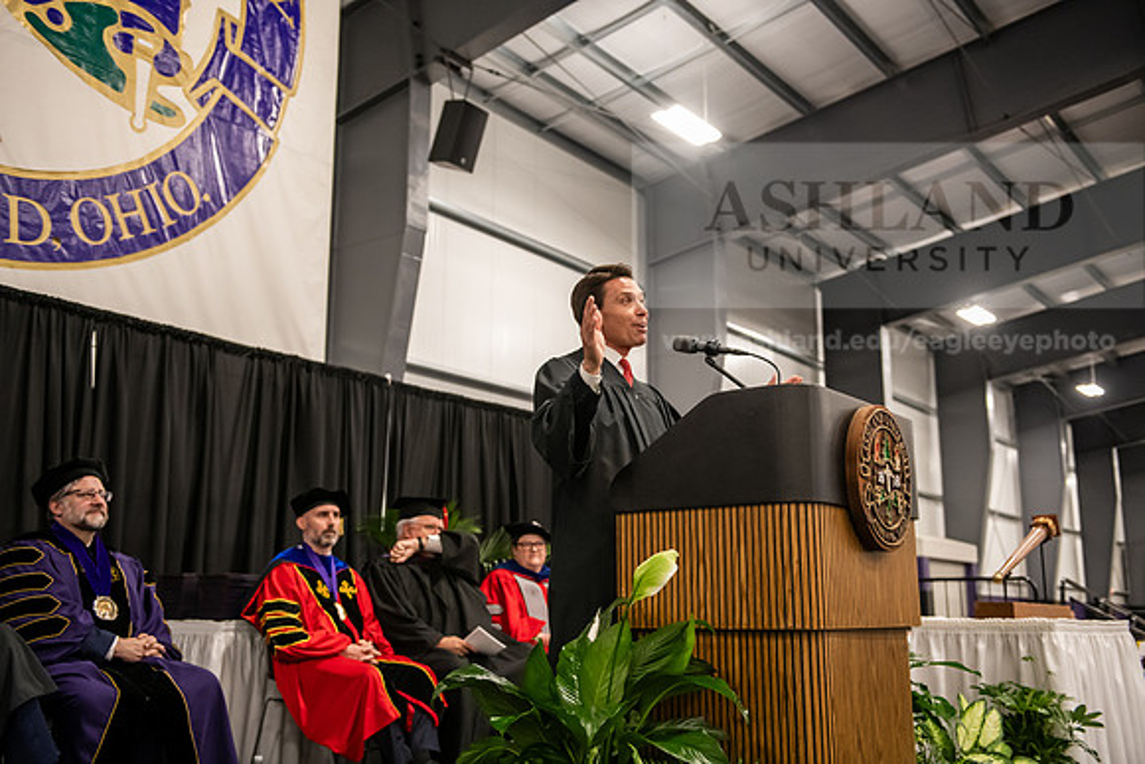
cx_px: 572
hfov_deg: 50.7
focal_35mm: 38
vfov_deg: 35.1
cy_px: 382
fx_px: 1209
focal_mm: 38
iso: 3200
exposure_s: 1/200
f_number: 3.2
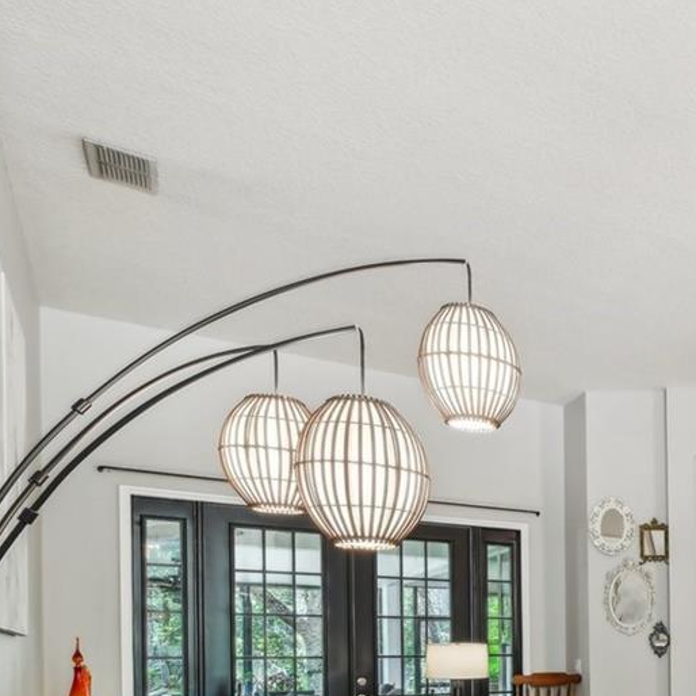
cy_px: 676
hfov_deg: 32.8
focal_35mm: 37
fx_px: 842
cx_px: 915
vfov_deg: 40.1
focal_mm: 14
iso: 400
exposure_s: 1/10
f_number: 8
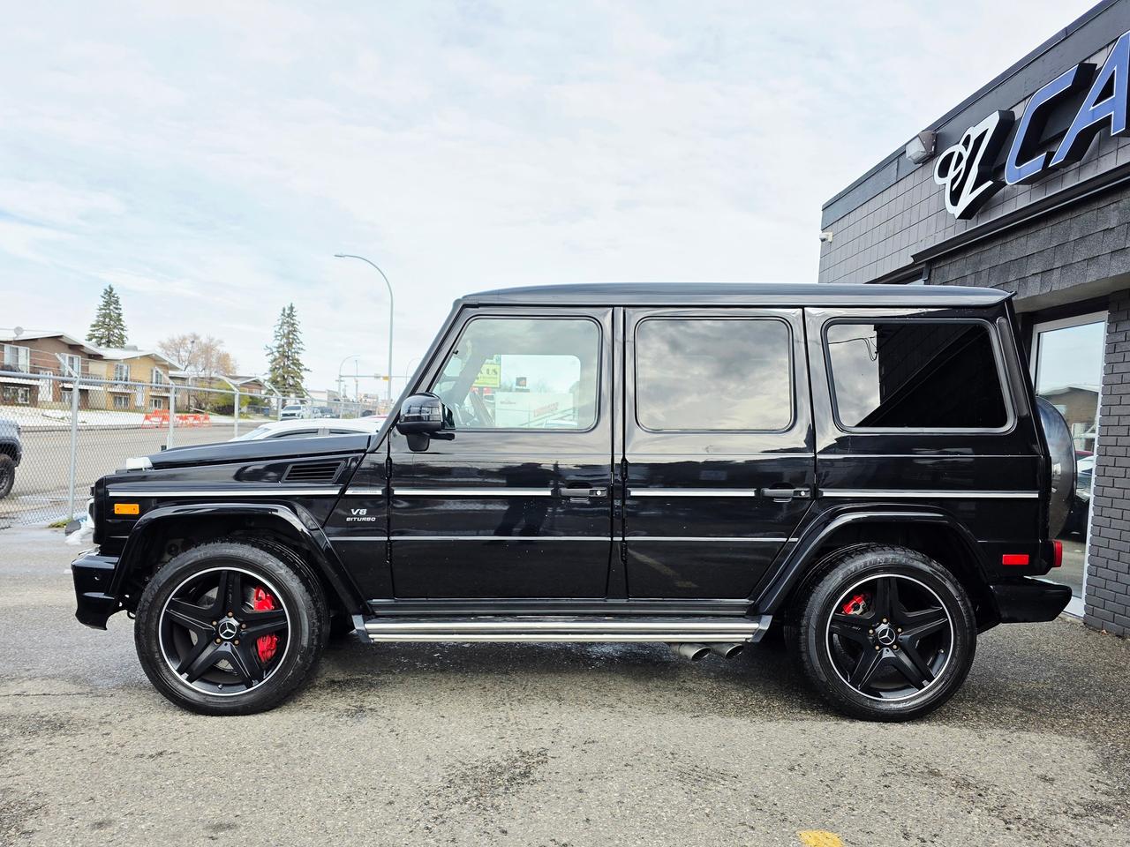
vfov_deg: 58.9
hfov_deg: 73.9
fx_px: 751
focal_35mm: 23
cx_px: 565
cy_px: 424
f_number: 1.7
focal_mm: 6.3
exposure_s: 1/5000
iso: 80
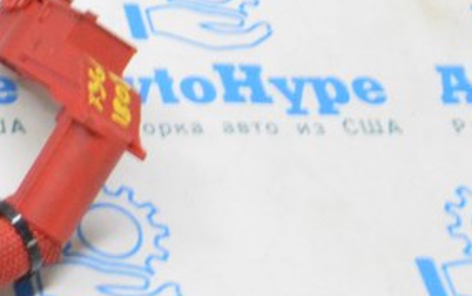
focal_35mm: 121
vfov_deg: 10.5
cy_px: -136
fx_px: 1558
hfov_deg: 15.2
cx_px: -336
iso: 6400
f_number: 20
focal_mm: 22
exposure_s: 1/15
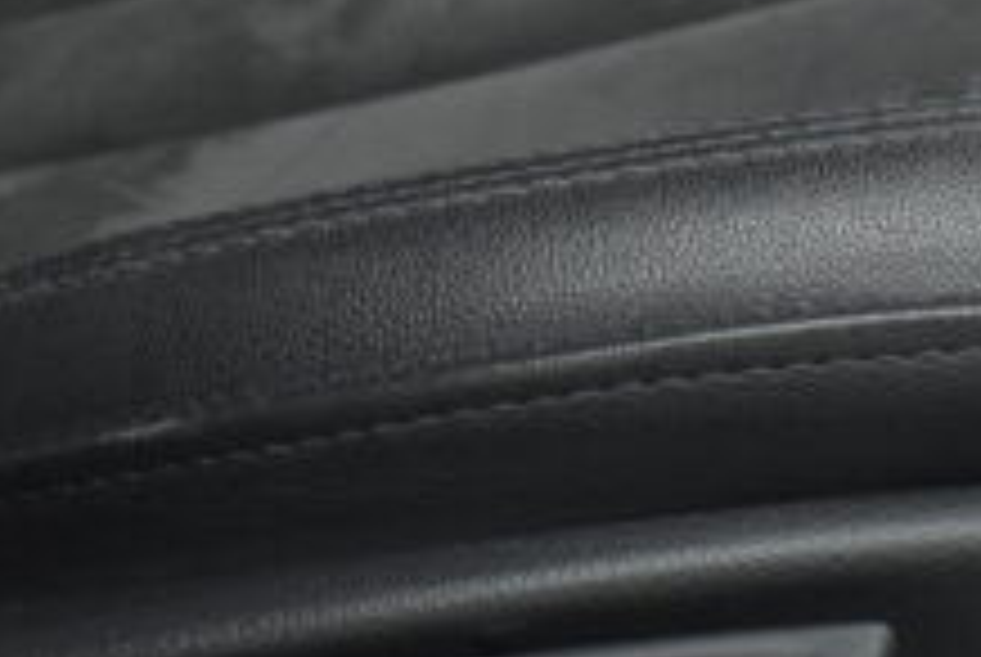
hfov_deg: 14.1
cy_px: 351
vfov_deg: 9.8
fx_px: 3847
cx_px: 1210
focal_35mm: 141
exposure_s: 1/100
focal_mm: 20
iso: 1600
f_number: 3.8
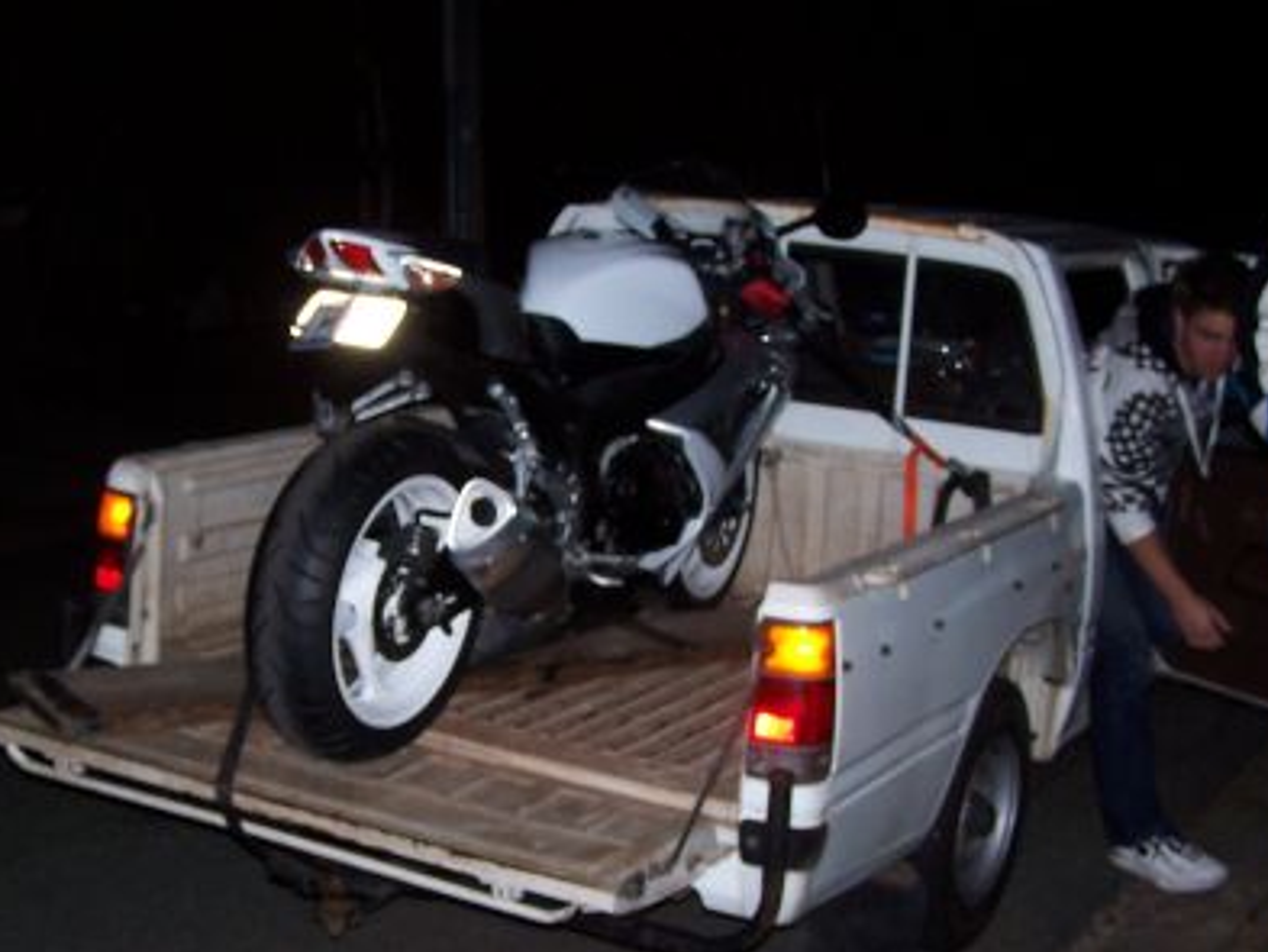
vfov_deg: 25.2
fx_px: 2125
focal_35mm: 58
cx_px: 523
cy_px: 552
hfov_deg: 33.1
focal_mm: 6.3
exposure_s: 1/60
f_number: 2.8
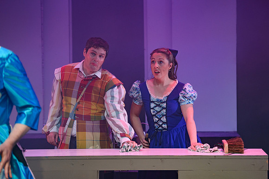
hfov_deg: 16.9
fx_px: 904
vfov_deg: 11.3
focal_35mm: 121
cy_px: 90
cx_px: 134
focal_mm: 112
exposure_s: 1/160
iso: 800
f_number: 2.8
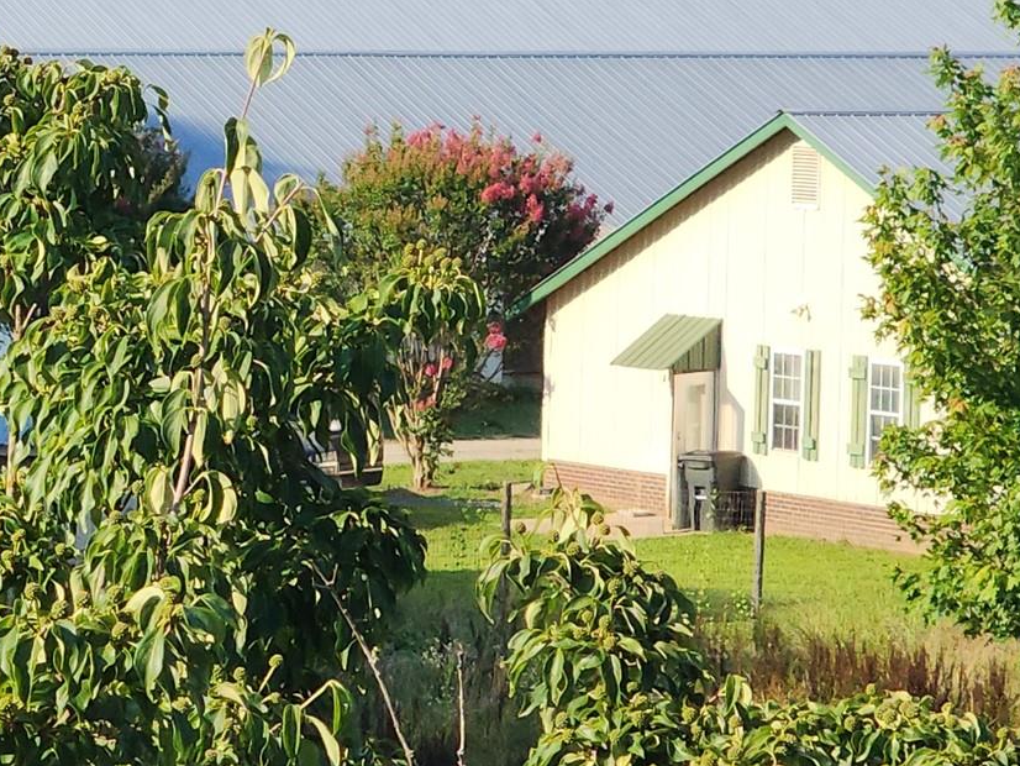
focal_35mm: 171
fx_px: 5040
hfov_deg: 11.3
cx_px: -211
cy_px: 115
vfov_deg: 8.7
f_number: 2.4
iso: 40
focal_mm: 7.9
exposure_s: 1/1064
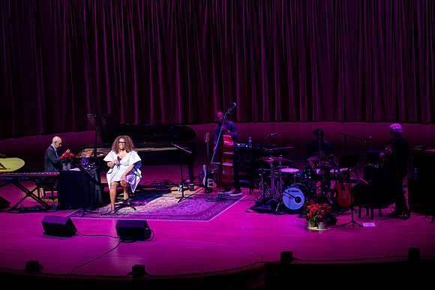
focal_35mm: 118
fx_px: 1426
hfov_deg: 17.3
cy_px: 145
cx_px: 218
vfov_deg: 11.6
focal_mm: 118
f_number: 5
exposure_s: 1/320
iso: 2500
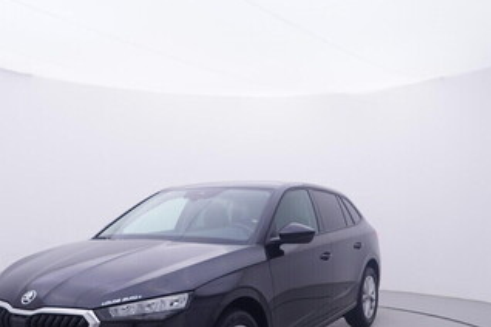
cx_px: 251
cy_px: 240
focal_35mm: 39
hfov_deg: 49.7
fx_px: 530
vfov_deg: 33.7
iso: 200
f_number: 5
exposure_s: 1/80
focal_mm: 15
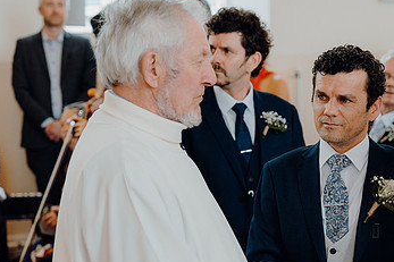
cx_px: 290
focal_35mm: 97
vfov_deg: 14.1
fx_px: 1061
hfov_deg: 20.9
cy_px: 189
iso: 640
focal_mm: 58
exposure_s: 1/200
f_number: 2.8
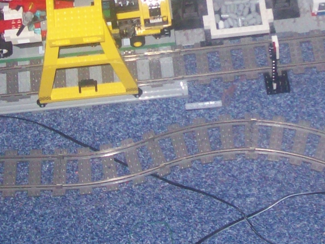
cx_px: 232
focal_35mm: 106
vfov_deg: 13.7
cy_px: -10
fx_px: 995
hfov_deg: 18.5
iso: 200
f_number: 2.7
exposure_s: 1/64
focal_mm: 6
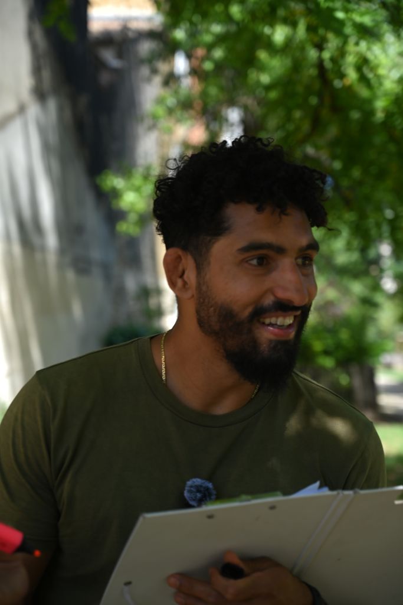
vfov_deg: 28.8
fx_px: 1175
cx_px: 202
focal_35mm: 70
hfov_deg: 19.5
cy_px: 302
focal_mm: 70
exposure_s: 1/80
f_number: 4
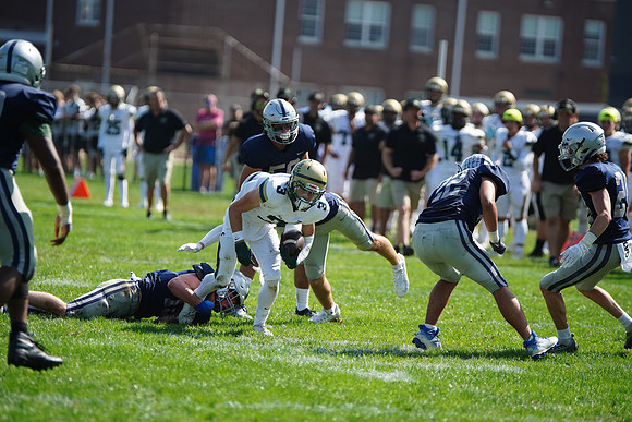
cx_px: 316
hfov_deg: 8.8
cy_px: 211
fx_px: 4109
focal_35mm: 234
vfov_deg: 5.9
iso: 400
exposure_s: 1/3200
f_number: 2.8
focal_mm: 234
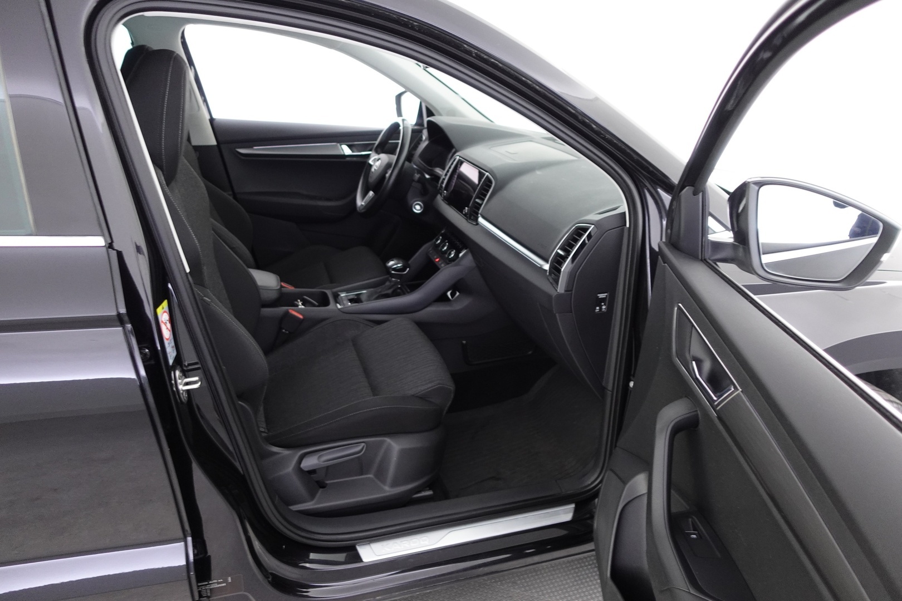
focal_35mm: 24
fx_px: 601
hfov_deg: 73.7
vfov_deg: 53.1
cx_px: 451
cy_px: 300
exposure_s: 1/25
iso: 800
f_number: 1.8
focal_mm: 9.4
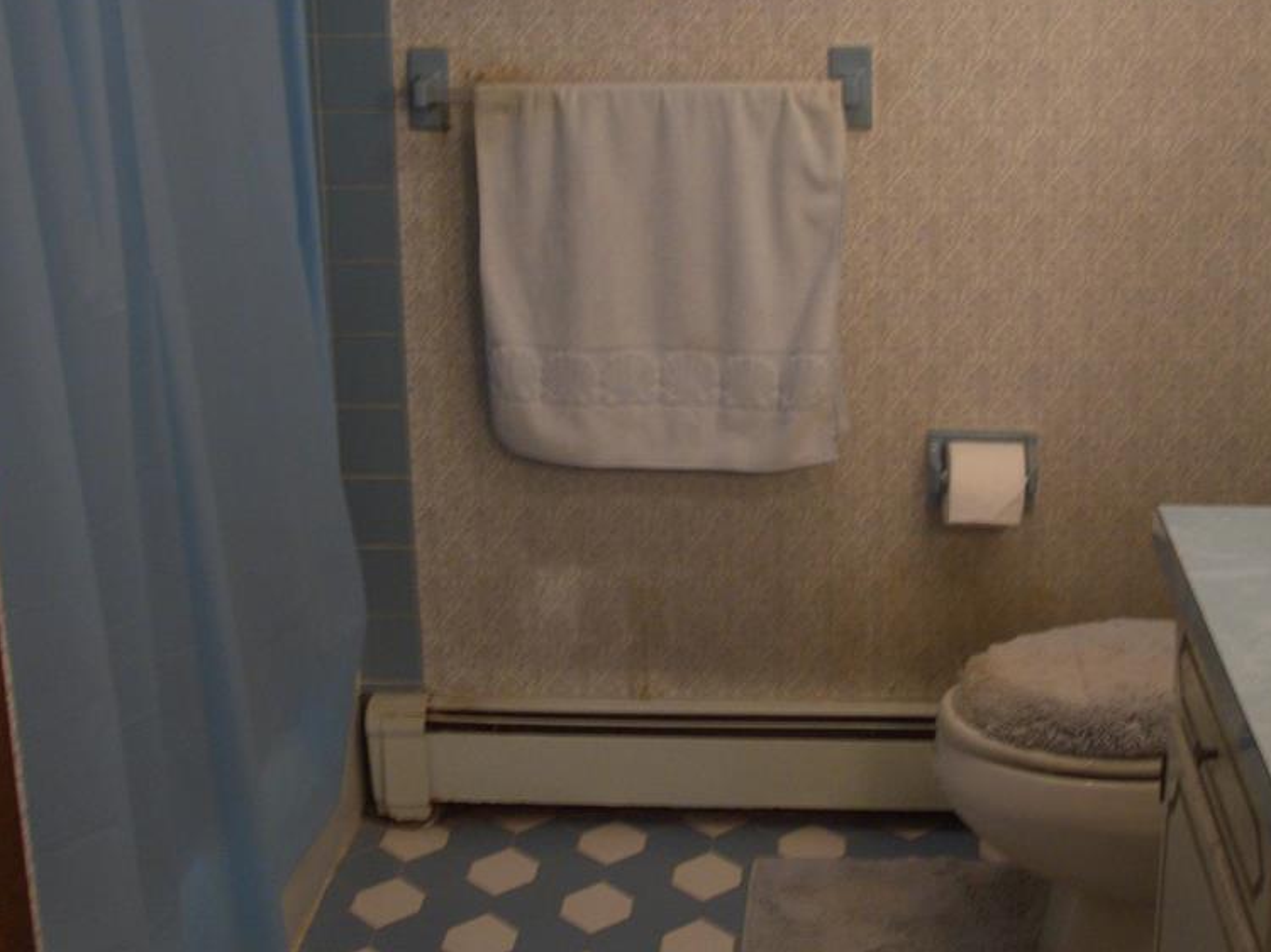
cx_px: 746
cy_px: 385
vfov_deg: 26.0
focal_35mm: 56
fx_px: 2056
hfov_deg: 34.3
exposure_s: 1/10
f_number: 2.8
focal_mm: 6.8
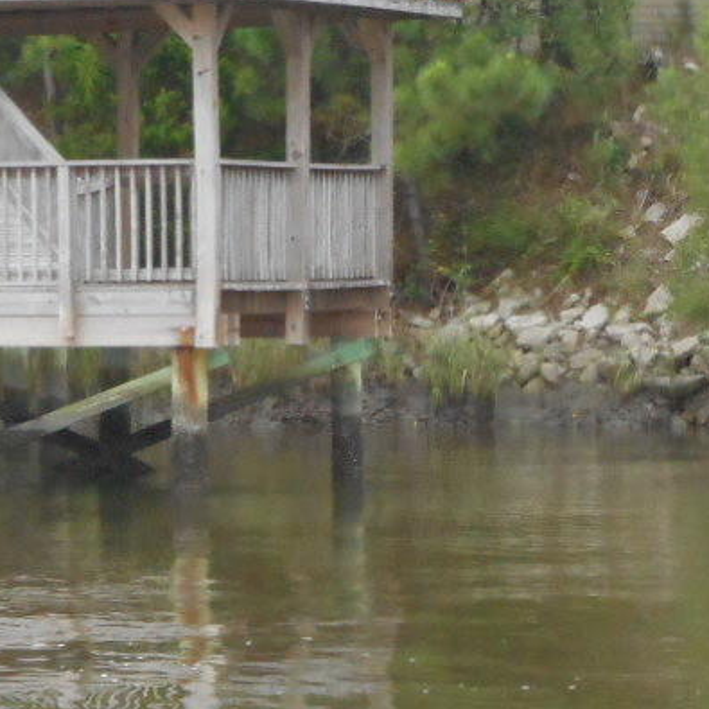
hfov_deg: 8.2
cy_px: 221
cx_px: -88
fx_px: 4889
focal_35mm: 211
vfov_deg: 8.3
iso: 450
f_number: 5.1
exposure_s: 1/60
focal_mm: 10.5
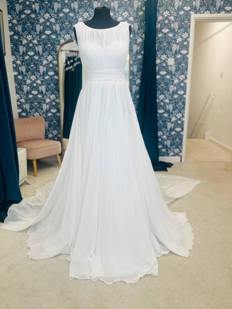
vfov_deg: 67.3
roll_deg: +0.7
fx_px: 232
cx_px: 116
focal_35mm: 26
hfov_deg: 53.1
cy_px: 154
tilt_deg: -15.1
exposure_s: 1/116
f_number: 1.6
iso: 32
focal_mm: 5.1
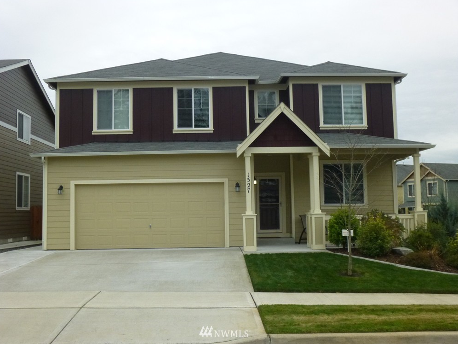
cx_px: 225
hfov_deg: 50.1
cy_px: 172
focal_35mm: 37
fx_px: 490
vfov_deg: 38.7
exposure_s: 1/800
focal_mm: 6.5
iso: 400
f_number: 3.6
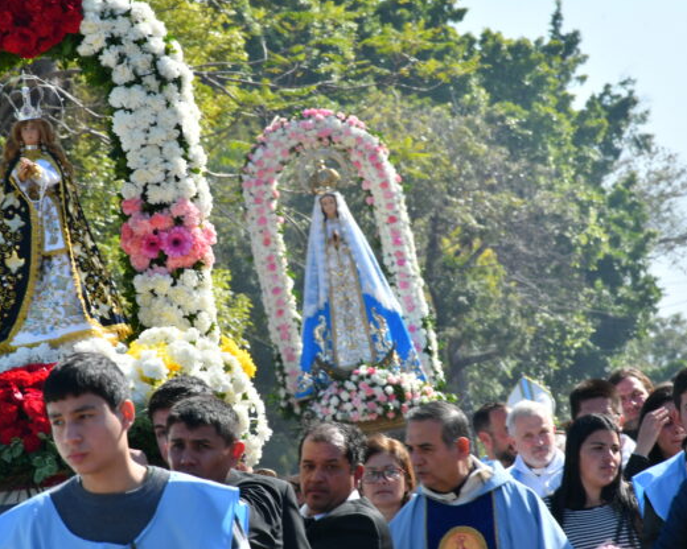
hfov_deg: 7.3
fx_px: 5368
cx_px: 289
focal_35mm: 264
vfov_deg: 5.9
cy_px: 276
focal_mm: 140
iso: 200
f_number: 13
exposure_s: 1/125
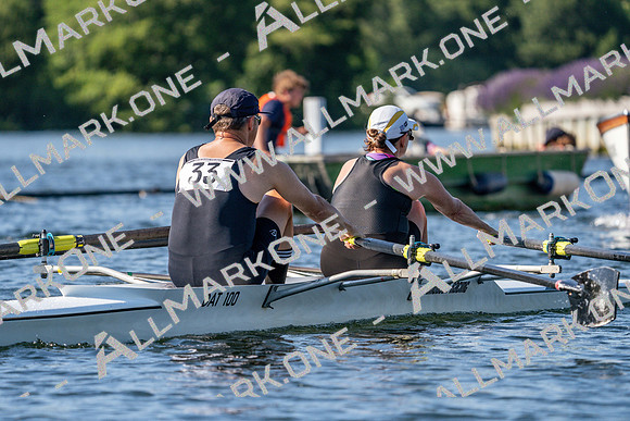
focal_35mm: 324
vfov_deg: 4.2
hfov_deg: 6.4
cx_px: 315
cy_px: 210
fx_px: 5671
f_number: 6.3
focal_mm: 324
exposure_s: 1/1600
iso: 320
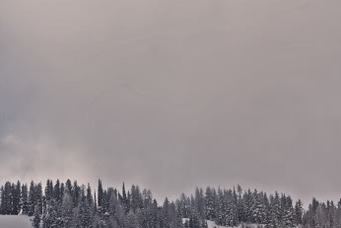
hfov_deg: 19.6
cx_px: 174
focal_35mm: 104
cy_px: 179
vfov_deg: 13.1
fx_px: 985
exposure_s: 1/125
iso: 200
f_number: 5.6
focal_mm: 30
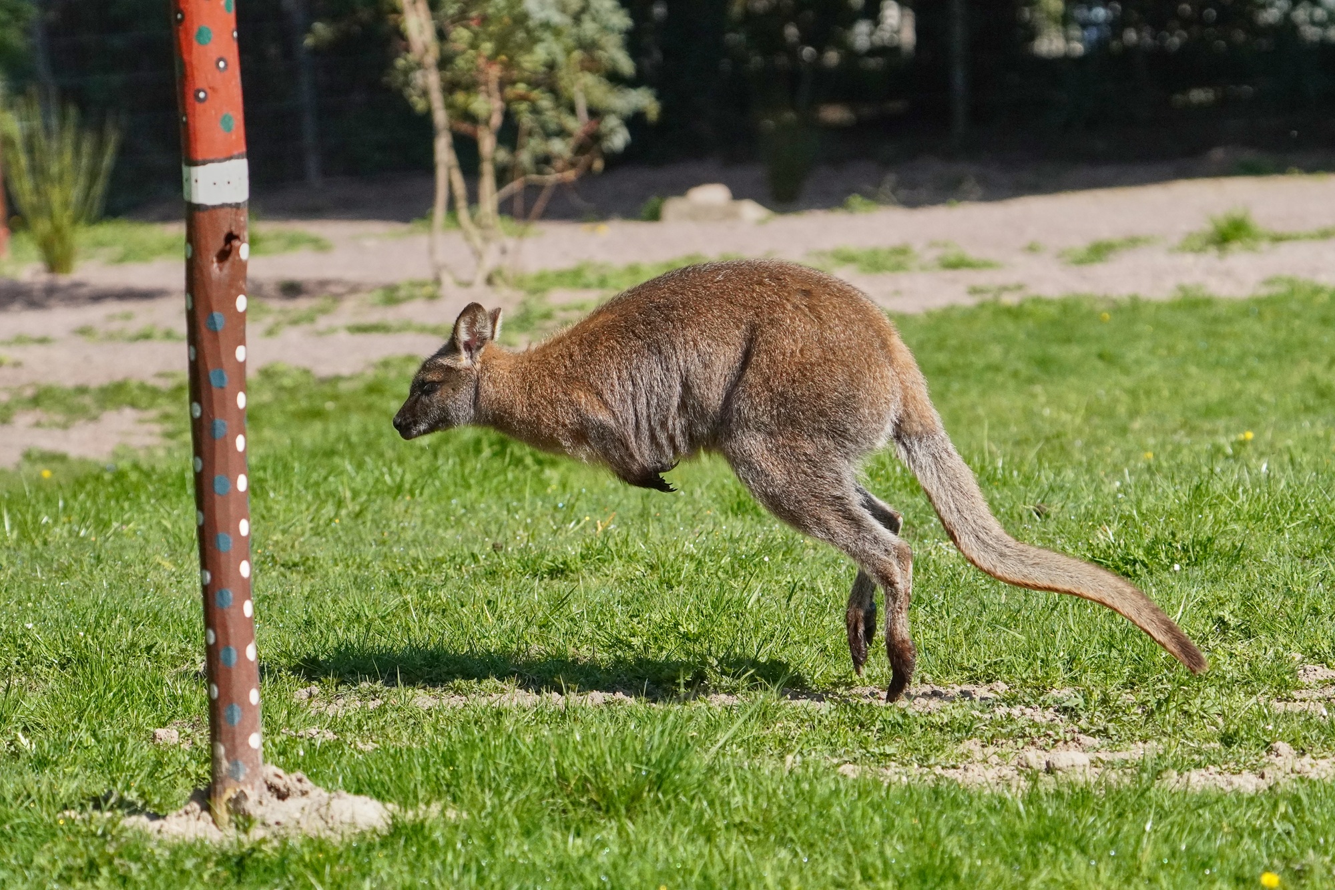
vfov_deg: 4.6
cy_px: 445
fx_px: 11123
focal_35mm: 300
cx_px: 668
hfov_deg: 6.9
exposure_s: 1/4000
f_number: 8
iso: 3200
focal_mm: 200
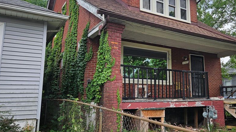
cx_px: 147
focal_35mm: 33
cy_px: 55
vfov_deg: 35.5
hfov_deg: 58.8
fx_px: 206
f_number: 1.8
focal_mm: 5.4
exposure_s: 1/263
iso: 25
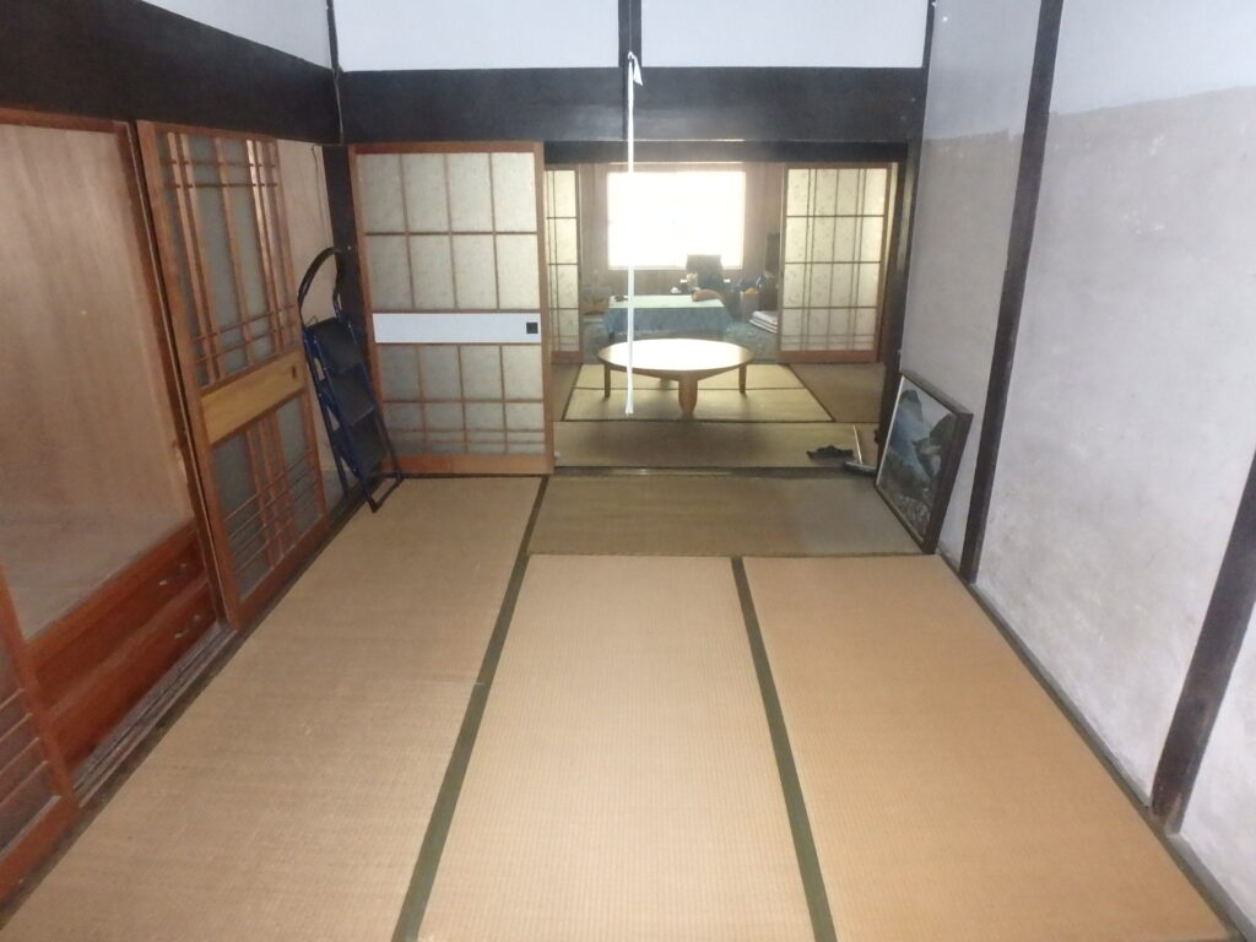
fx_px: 762
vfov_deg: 63.4
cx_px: 628
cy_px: 471
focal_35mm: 21
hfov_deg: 79.0
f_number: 6
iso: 1600
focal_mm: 3.7
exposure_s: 1/30
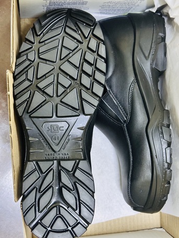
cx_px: 90
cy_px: 119
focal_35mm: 48
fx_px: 331
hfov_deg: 30.3
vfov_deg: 39.6
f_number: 1.78
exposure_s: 1/20
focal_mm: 6.86
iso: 640
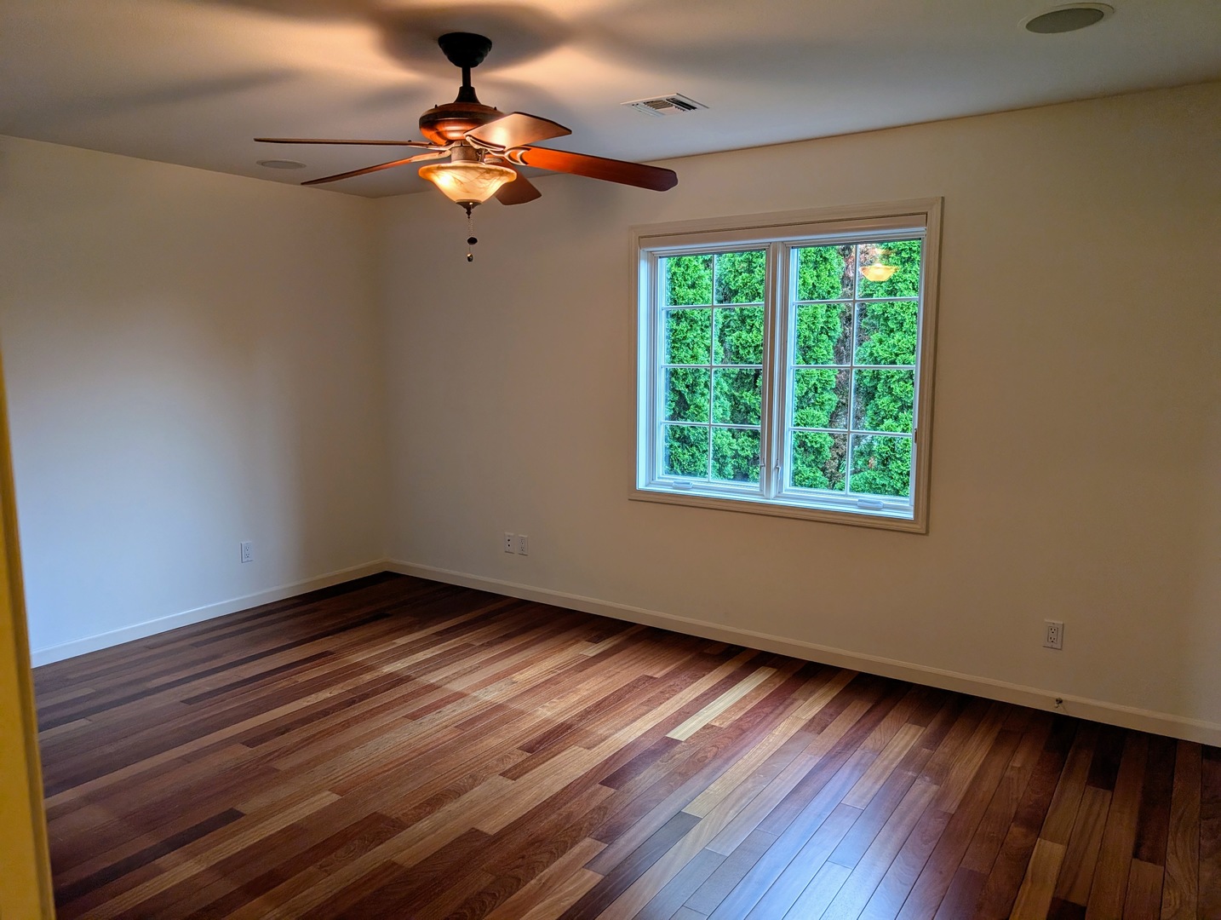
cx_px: 610
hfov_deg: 71.5
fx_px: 848
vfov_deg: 56.9
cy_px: 460
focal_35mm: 24
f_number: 1.68
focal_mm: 6.9
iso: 20
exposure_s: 1/139
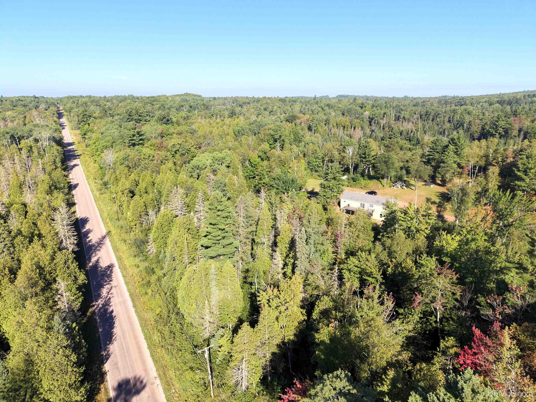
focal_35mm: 24
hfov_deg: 71.6
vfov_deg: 56.8
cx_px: 268
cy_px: 201
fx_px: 372
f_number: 1.8
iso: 280
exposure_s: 1/4000
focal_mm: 8.67
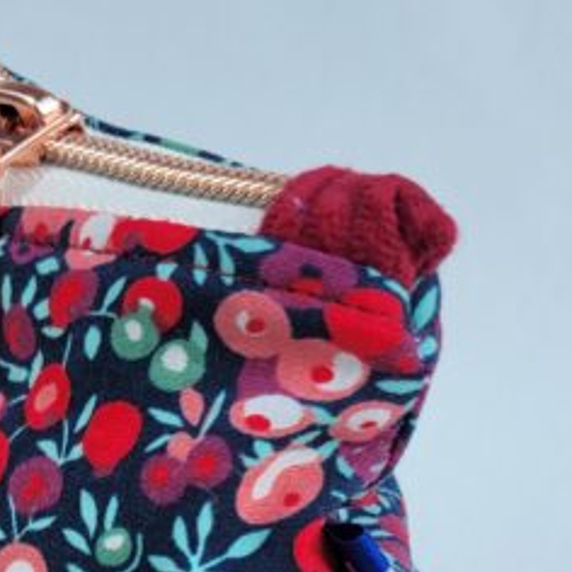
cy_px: 807
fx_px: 1458
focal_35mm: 78
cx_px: 274
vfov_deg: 19.8
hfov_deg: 22.2
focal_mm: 5.4
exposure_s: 1/159
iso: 40
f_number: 1.8
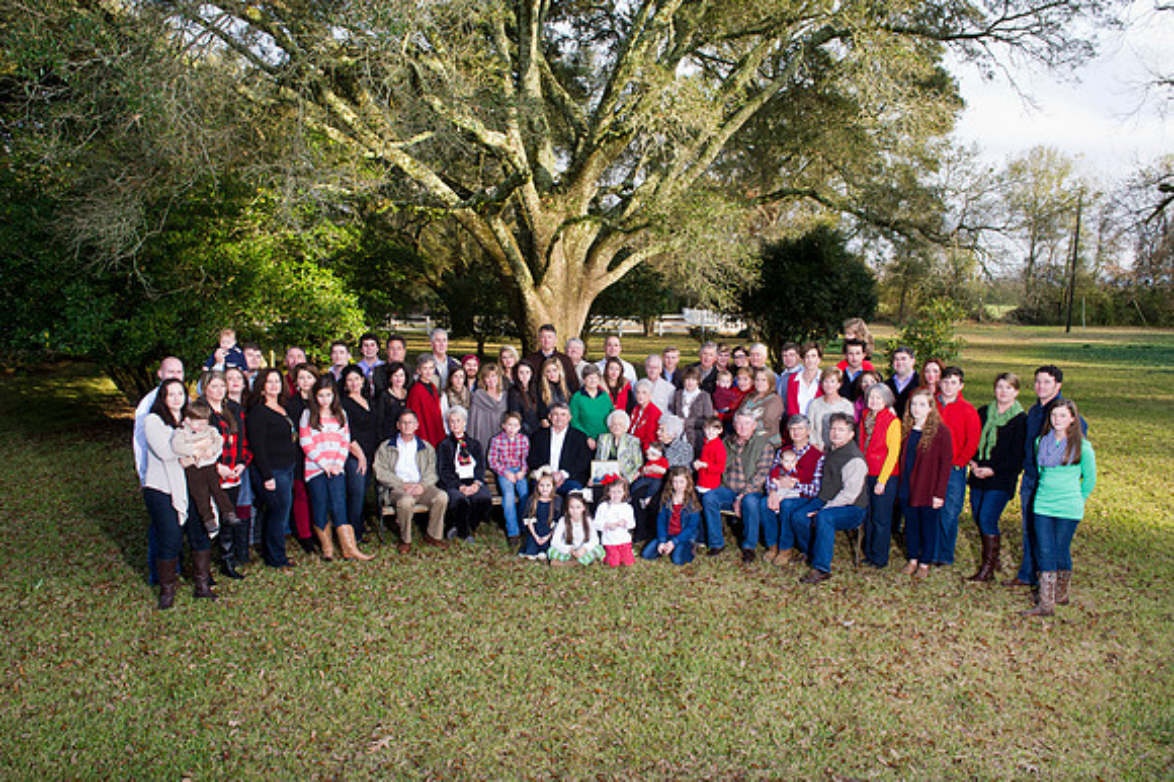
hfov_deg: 73.8
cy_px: 391
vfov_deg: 53.1
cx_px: 587
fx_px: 782
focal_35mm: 24
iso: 1000
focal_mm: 24
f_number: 8
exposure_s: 1/250
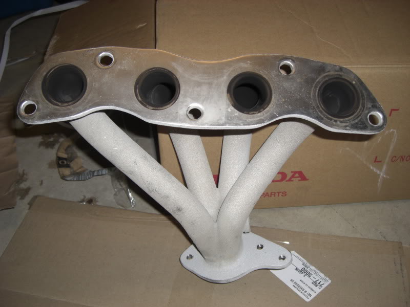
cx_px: 205
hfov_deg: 49.0
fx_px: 450
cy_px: 154
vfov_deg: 37.7
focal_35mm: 38
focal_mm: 7.9
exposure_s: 1/60
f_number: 2.8
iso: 100
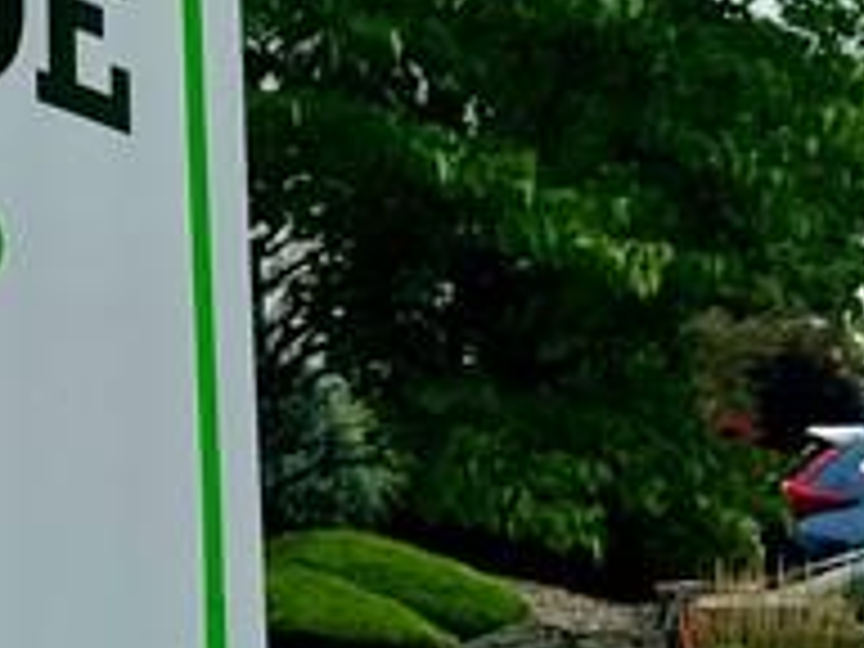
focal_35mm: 128
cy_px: -54
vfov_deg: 11.4
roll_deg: +0.5
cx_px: -616
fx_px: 3195
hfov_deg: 13.9
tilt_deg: +9.1
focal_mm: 6.76
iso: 80
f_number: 1.78
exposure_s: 1/7092
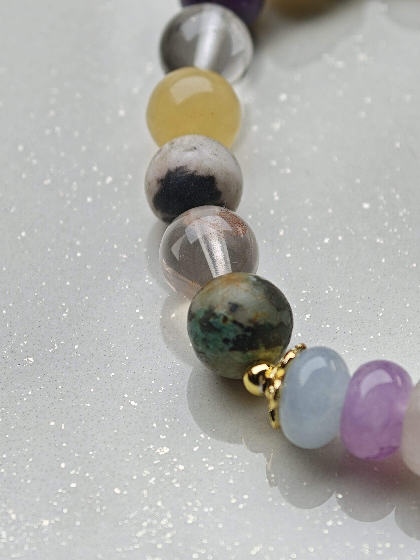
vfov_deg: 12.0
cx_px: 210
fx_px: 2669
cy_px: 280
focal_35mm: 165
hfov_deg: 9.0
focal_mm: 16.53
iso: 80
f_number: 2.1
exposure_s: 1/340
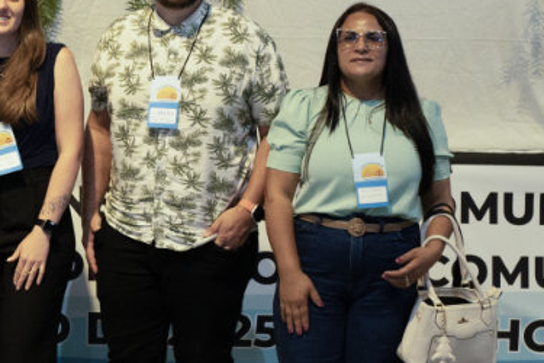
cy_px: 155
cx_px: -86
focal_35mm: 112
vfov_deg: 12.2
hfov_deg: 17.5
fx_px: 1692
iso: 2500
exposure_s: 1/100
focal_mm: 35
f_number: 4
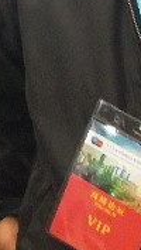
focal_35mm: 207
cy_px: -144
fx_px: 1371
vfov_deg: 10.0
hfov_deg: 5.7
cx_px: -164
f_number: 3.5
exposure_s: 1/50
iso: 360
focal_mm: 8.1
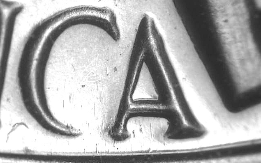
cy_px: 71
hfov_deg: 13.3
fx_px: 1117
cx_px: 130
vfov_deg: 8.4
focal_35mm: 157
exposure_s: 1/12.6
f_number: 4.9
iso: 100
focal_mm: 30.4
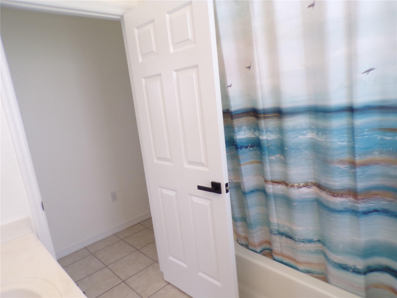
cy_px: 149
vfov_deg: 56.8
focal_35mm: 24
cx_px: 198
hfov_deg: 71.6
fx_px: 275
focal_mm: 4.3
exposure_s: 1/34
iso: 109
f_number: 3
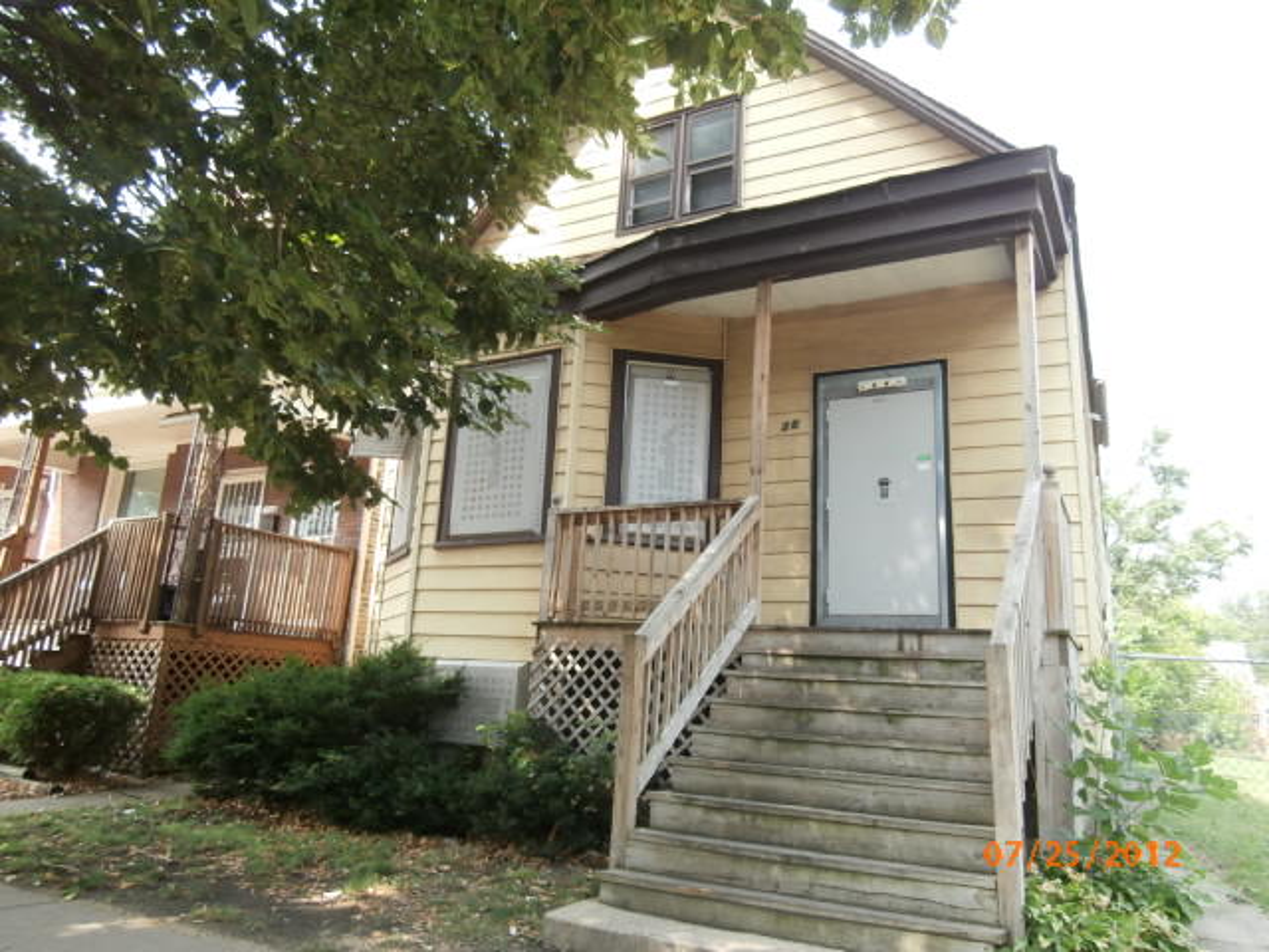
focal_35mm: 24
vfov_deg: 56.8
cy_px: 476
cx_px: 634
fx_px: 880
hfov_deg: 71.6
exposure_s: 1/160
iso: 100
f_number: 3
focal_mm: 4.2
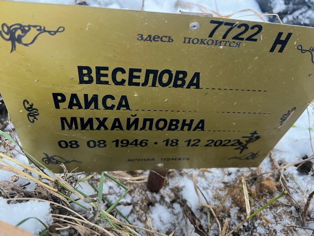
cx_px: 157
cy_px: 118
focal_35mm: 26
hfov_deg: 67.3
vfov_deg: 53.1
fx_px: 236
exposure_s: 1/78
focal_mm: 5.7
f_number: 1.5
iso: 125
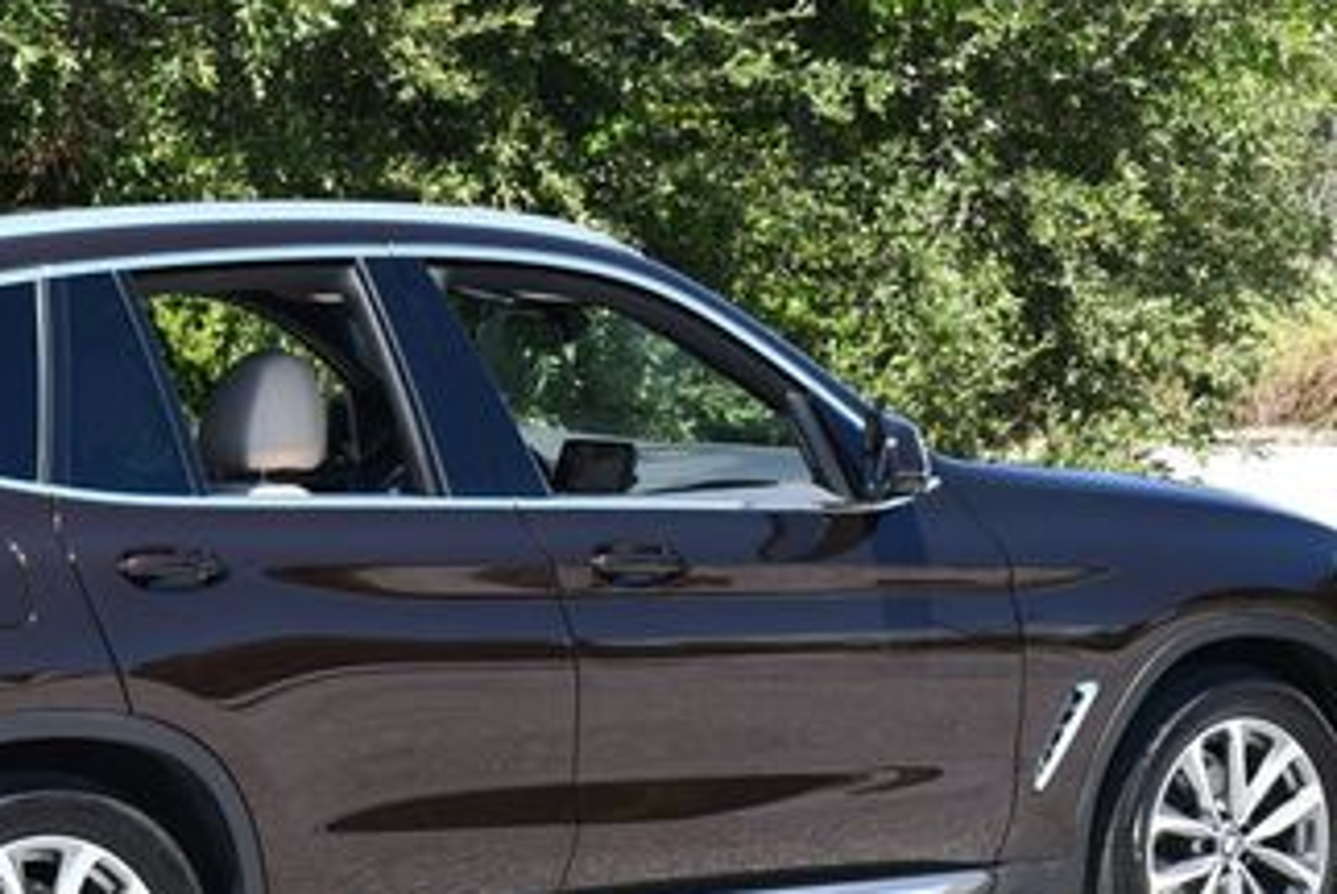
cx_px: 281
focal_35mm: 127
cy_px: 513
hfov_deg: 16.0
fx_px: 4721
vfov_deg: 10.8
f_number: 7.1
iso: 200
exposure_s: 1/250
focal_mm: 32
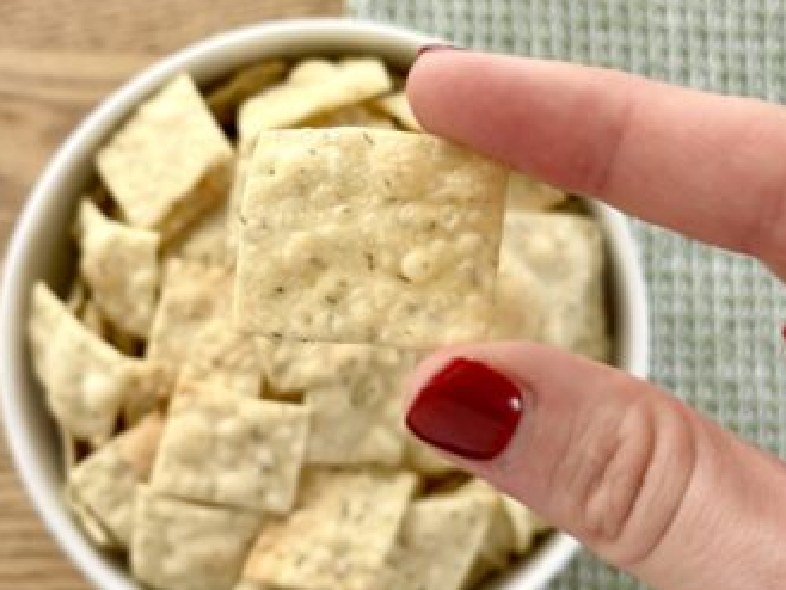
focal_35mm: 73
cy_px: 301
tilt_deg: -87.0
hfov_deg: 26.7
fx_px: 1658
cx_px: 367
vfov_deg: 20.2
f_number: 1.78
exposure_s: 1/121
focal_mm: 6.86
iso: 100
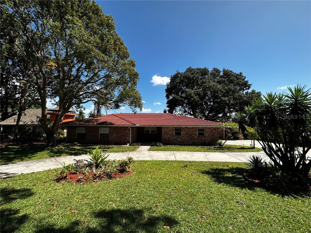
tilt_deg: +3.0
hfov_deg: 102.1
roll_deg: -0.7
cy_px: 116
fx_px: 126
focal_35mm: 14
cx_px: 156
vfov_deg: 85.7
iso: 40
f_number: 2.2
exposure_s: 1/1401
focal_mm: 2.22
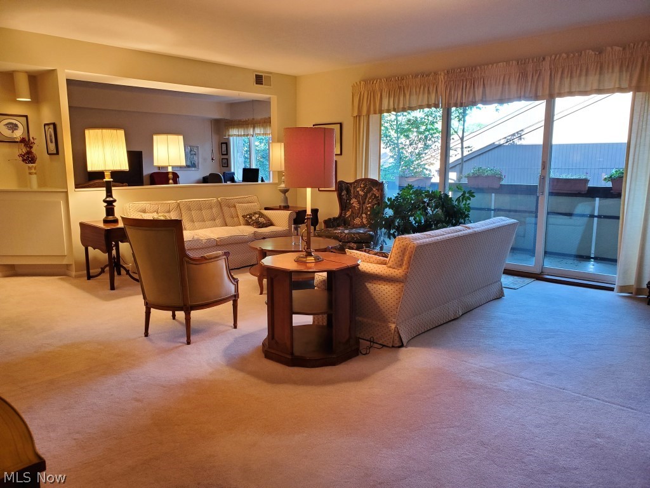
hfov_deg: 67.3
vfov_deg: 53.1
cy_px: 244
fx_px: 488
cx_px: 325
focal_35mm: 26
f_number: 2.4
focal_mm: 4.3
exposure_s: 1/59
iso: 250
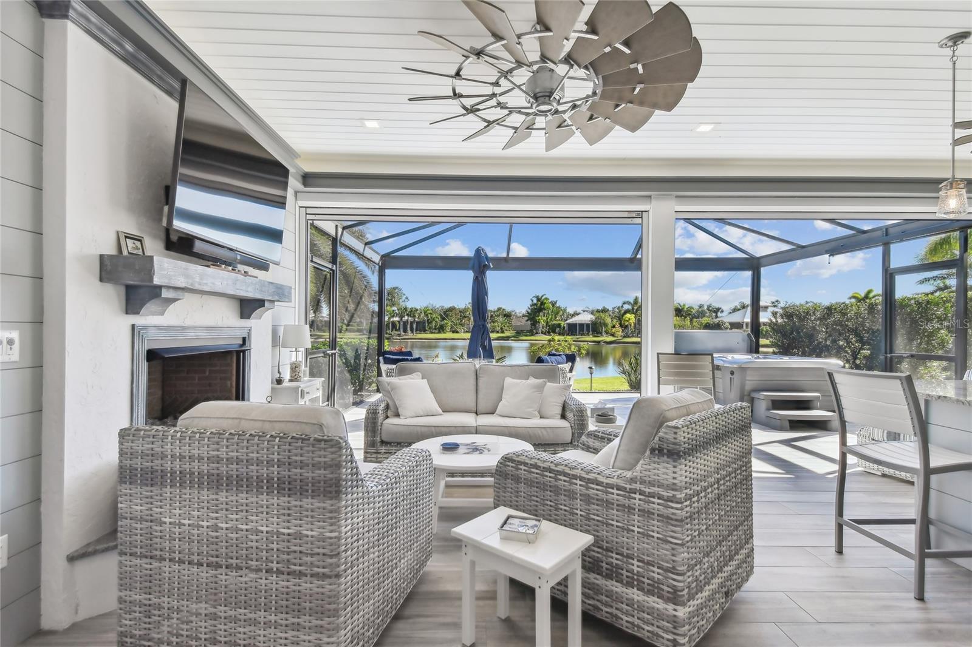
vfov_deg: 77.3
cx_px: 486
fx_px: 405
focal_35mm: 15
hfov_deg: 100.4
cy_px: 324
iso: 100
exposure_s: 1/400
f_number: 7.1
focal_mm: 10
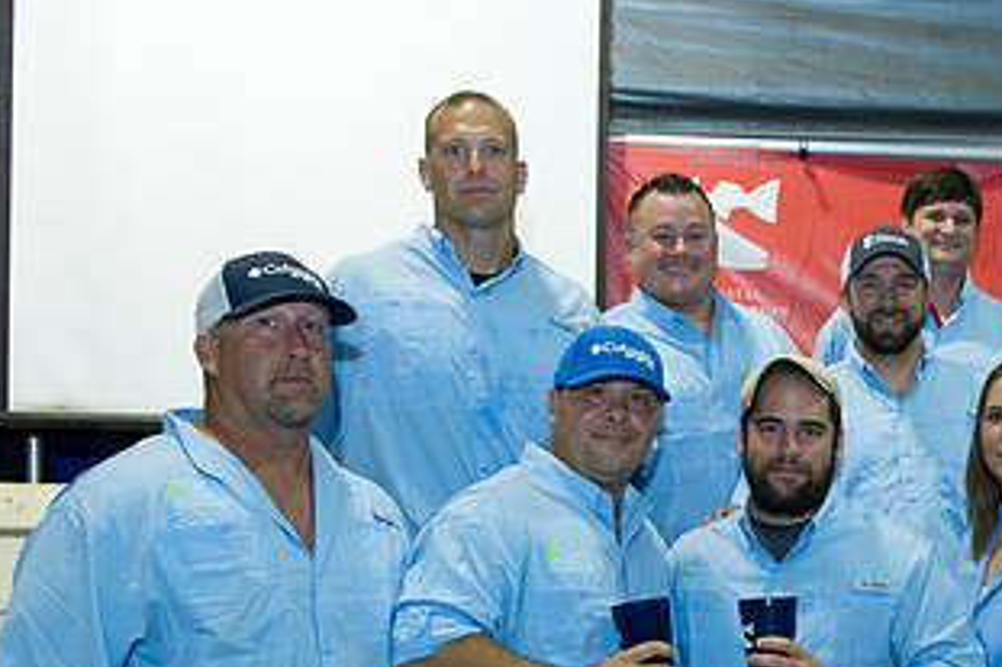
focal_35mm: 54
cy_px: 512
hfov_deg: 35.3
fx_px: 1502
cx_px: 844
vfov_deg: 24.7
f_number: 4.5
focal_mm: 29
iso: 1250
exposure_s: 1/80
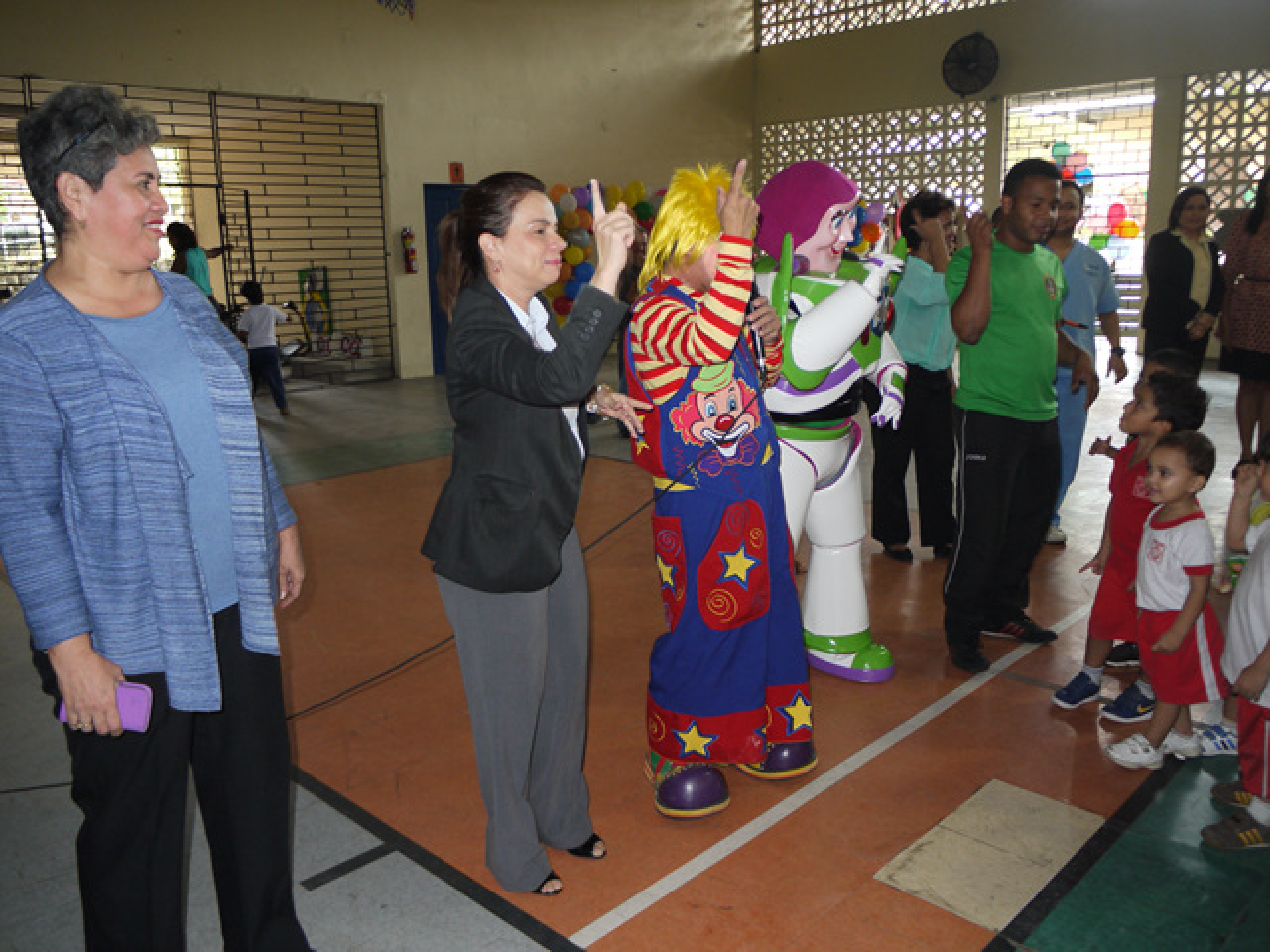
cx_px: 635
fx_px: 1027
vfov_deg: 49.7
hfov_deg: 63.4
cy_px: 476
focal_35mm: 28
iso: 320
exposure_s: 1/60
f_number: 3.5
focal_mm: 14
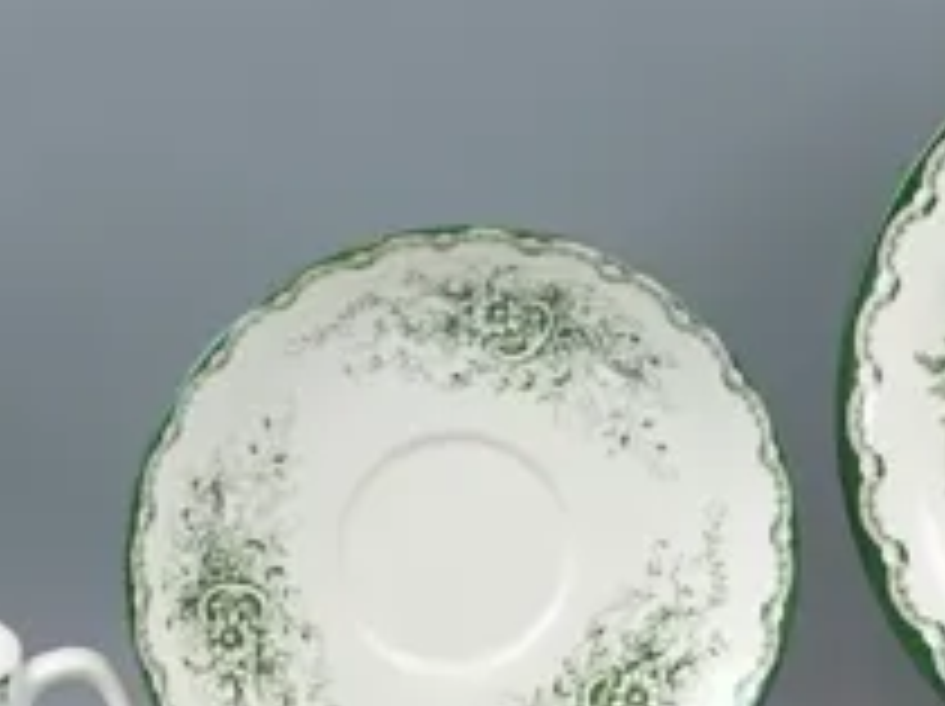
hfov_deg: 11.1
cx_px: 972
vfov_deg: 8.3
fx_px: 4826
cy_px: 693
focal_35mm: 177
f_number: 4.5
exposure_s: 1/60
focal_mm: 43
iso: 125
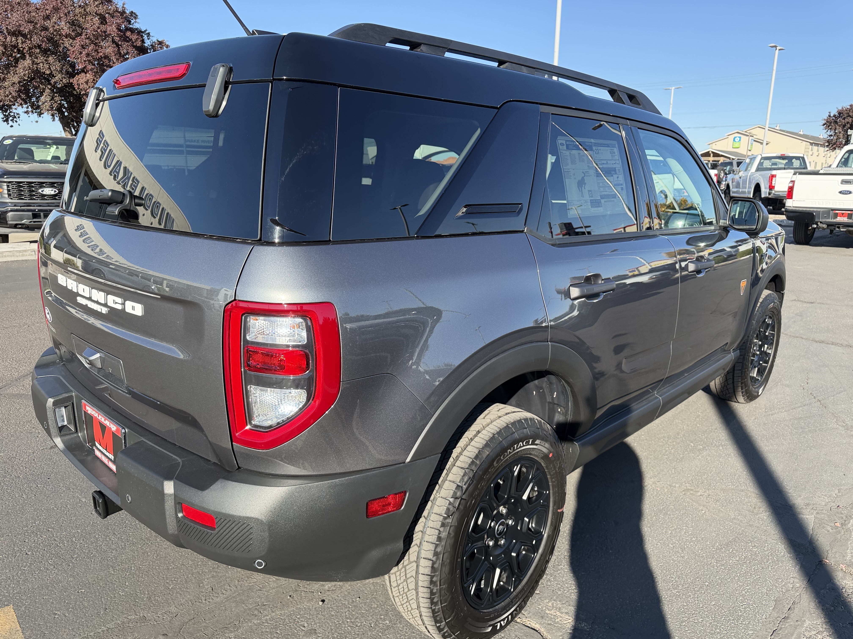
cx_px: 426
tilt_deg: -11.5
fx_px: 591
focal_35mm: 24
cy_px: 320
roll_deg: -0.4
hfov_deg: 71.6
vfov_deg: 56.8
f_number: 1.78
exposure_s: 1/1727
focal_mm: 6.76
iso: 100
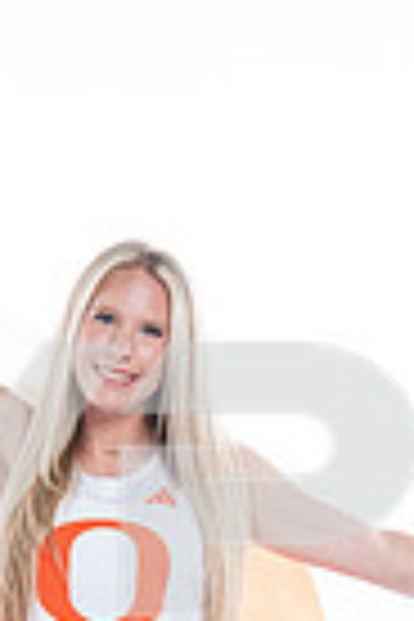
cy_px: 801
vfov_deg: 12.7
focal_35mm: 157
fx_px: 2708
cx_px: 76
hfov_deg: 8.7
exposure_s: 1/250
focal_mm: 48
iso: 400
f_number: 5.6
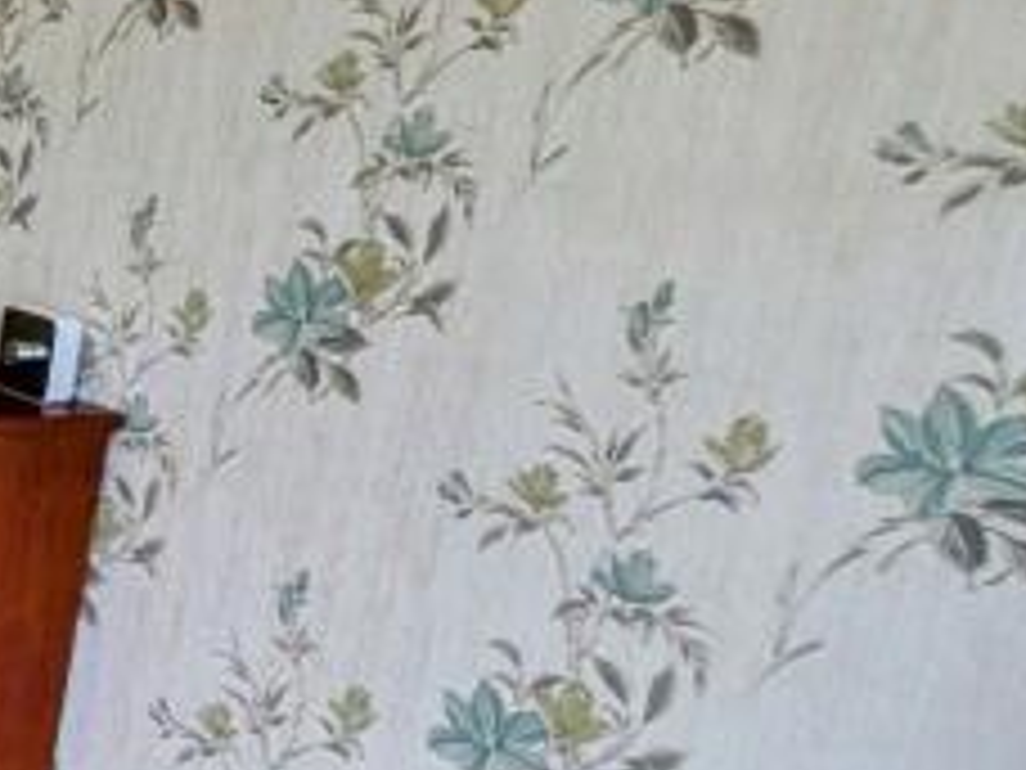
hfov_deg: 16.8
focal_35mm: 63
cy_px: 448
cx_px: -1256
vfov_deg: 23.3
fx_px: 1867
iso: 47
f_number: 2.2
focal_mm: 1.83
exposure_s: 1/25
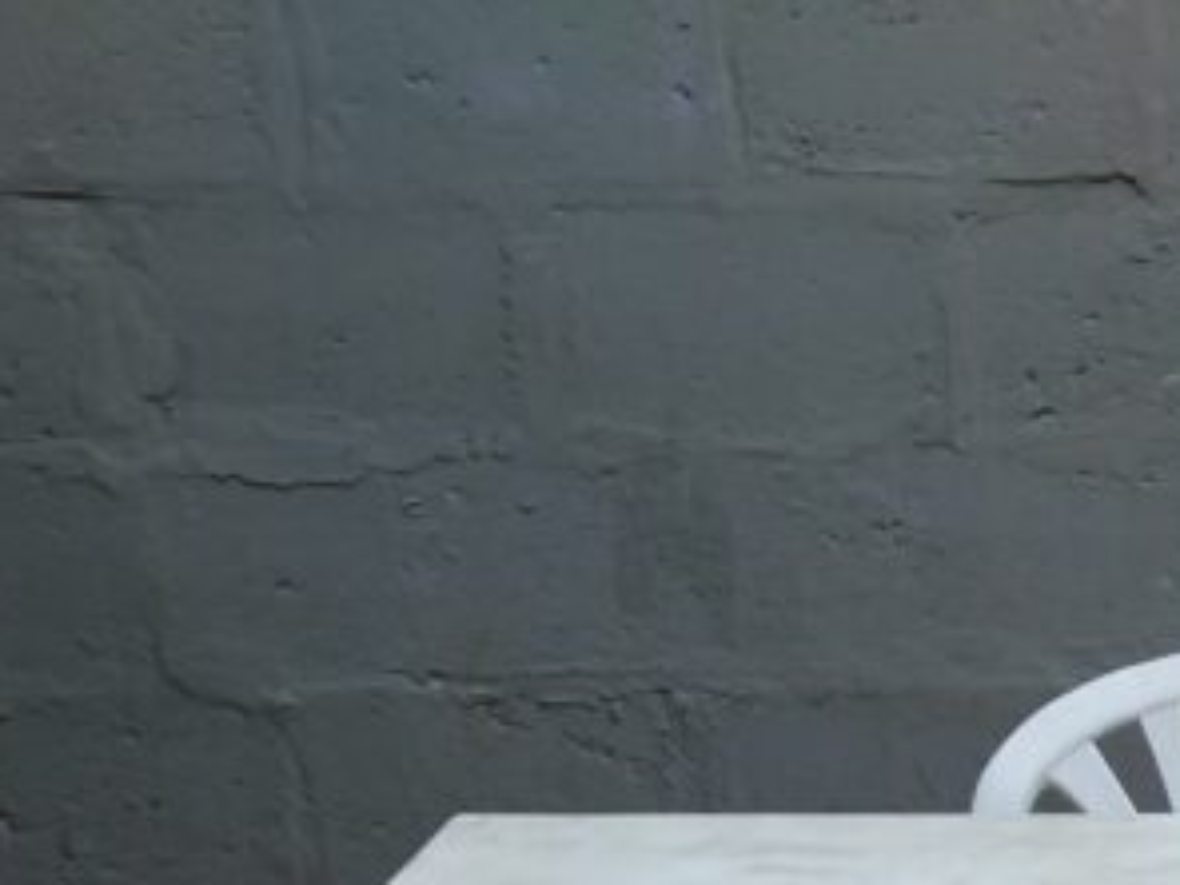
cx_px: 1359
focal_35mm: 90
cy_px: 1523
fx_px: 3068
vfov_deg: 14.7
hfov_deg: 20.6
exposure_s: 1/25
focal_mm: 4.25
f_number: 1.8
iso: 346
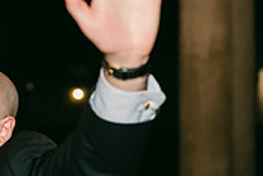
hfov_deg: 17.1
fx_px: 848
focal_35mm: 116
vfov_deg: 11.8
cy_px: 105
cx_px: -14
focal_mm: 35
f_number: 2
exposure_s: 1/125
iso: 1250
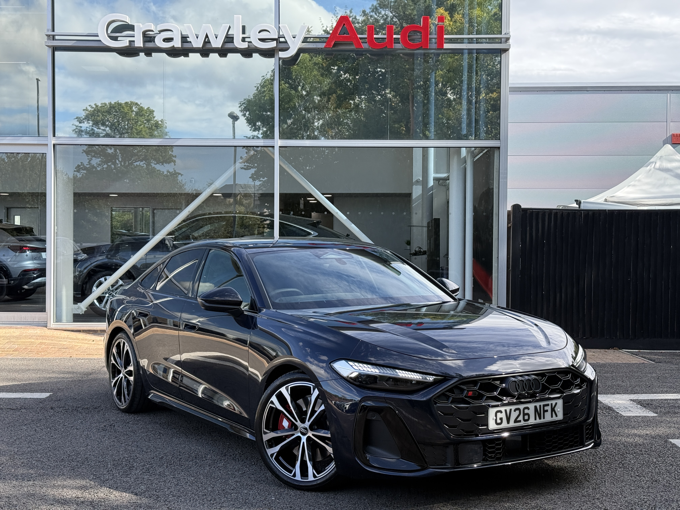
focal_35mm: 48
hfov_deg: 39.7
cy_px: 255
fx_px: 943
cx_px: 340
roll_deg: +0.0
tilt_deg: +0.0
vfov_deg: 30.3
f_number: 1.78
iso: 64
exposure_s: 1/875
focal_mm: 6.76
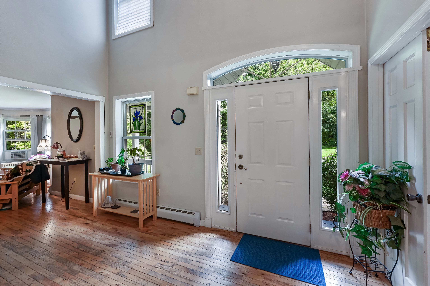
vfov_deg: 81.2
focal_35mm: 14
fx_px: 167
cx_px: 215
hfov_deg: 104.3
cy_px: 143
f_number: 14
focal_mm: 14
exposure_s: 1/4
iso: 1000
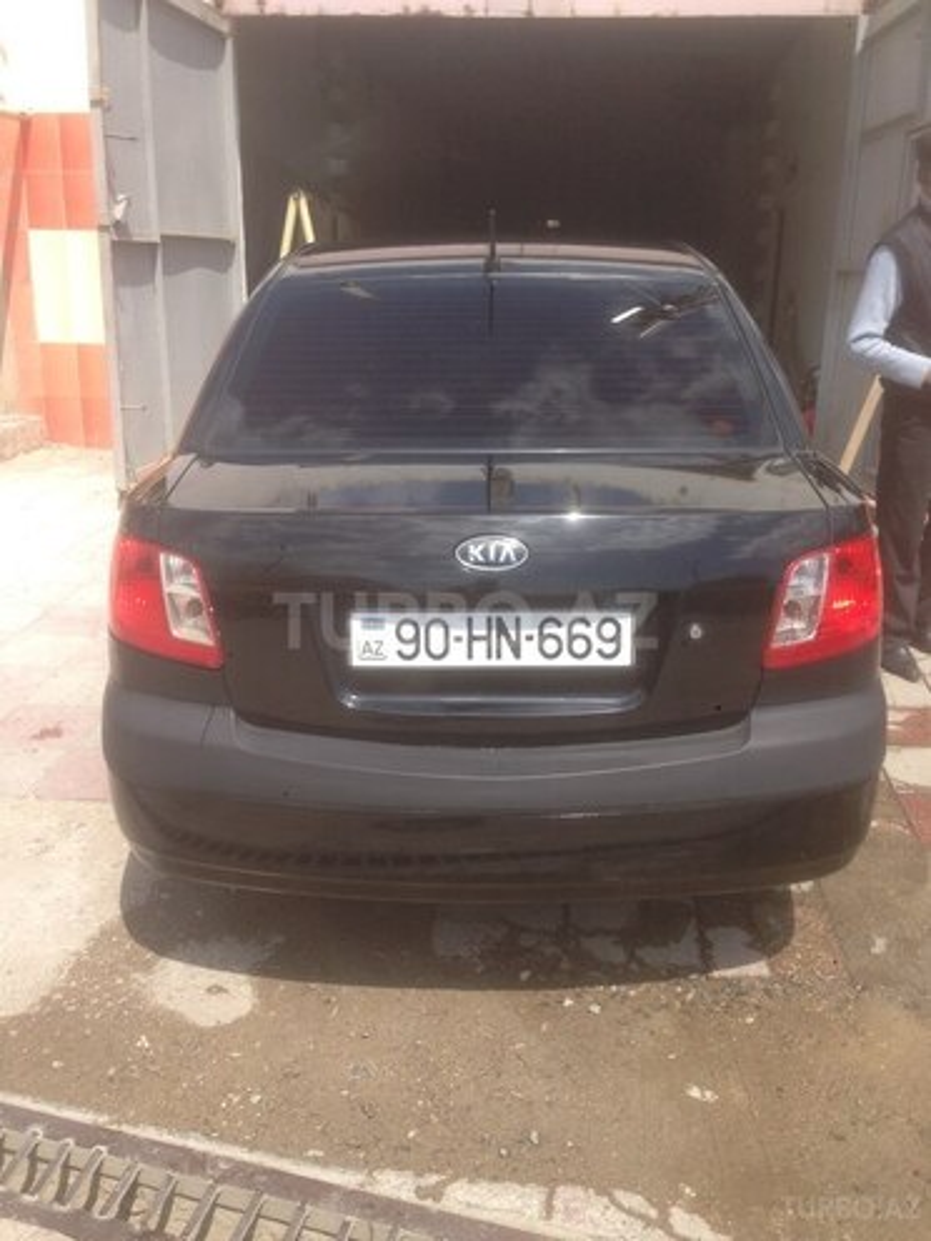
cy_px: 620
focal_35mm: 33
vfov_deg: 55.4
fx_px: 1183
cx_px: 466
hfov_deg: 42.9
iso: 50
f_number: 2.4
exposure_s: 1/1043
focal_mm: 4.12
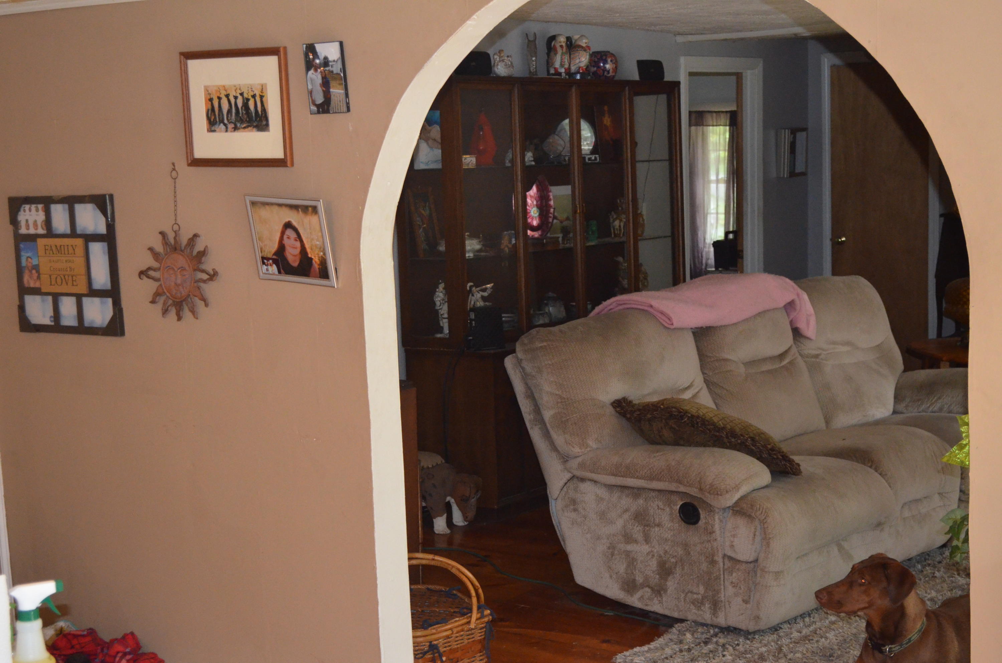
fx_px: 1667
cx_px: 501
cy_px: 332
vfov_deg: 22.5
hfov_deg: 33.5
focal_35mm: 60
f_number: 5.3
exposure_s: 1/60
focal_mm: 40
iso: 3200
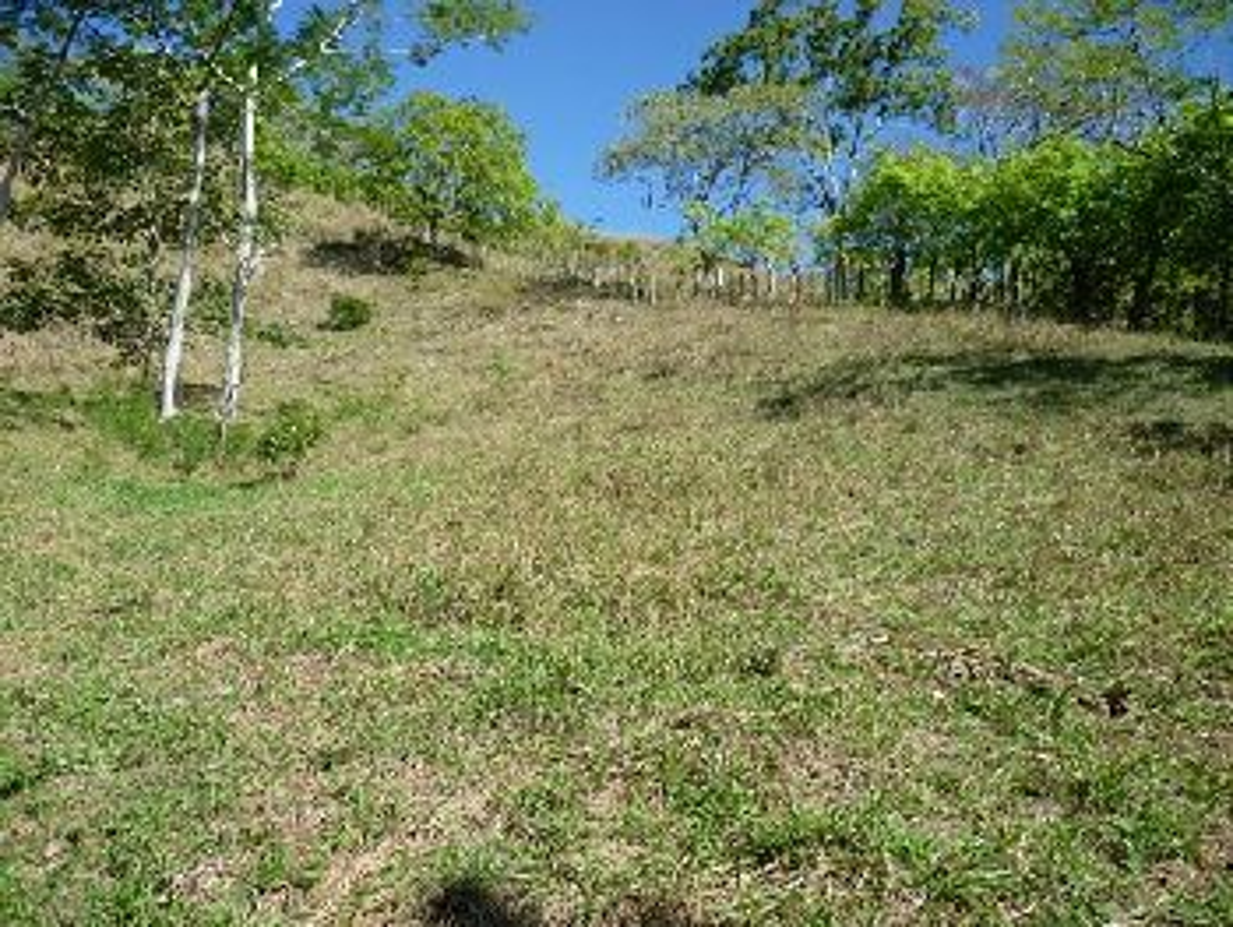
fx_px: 1105
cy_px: 464
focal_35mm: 31
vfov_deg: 45.5
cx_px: 616
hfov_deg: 58.3
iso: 80
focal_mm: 5.5
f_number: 2.8
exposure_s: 1/800
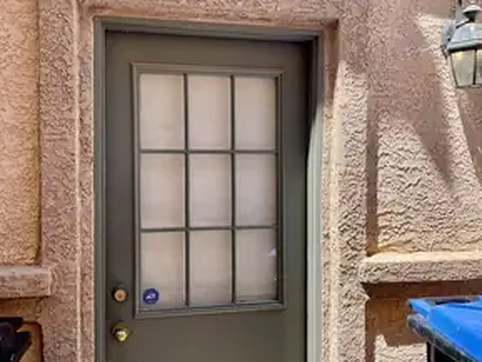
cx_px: 235
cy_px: 190
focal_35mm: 36
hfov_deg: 51.3
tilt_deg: -1.6
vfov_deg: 39.7
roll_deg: -0.3
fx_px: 501
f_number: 1.6
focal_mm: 4.2
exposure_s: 1/1006
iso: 32
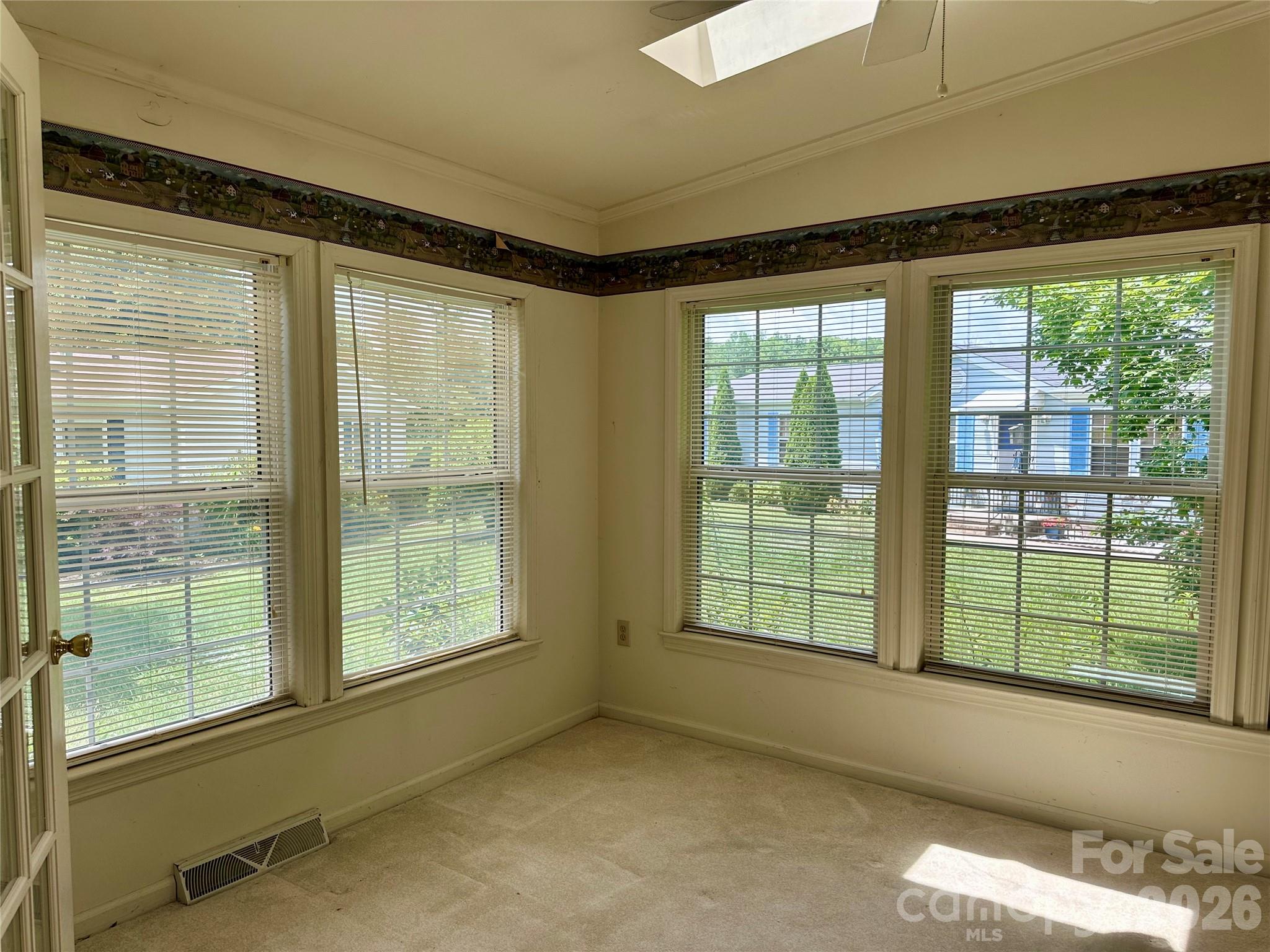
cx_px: 635
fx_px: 881
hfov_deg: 71.6
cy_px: 476
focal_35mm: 24
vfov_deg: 56.8
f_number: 1.78
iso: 80
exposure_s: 1/699
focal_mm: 6.86
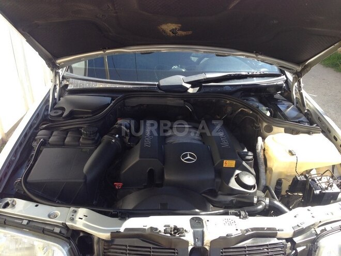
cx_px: 170
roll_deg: +1.2
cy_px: 128
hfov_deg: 55.4
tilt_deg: -24.1
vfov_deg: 42.9
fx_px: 325
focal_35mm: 33
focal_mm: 4.12
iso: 50
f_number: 2.4
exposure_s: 1/261
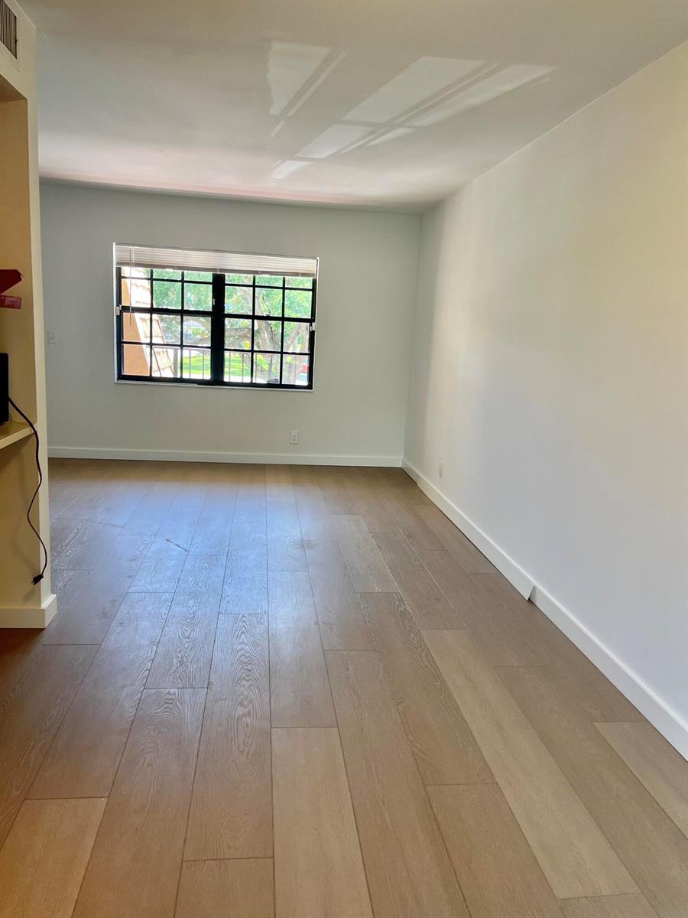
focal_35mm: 26
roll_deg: -1.8
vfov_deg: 67.3
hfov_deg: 53.1
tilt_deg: -10.7
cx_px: 344
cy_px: 459
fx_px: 689
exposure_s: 1/124
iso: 64
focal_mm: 5.1
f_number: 1.6
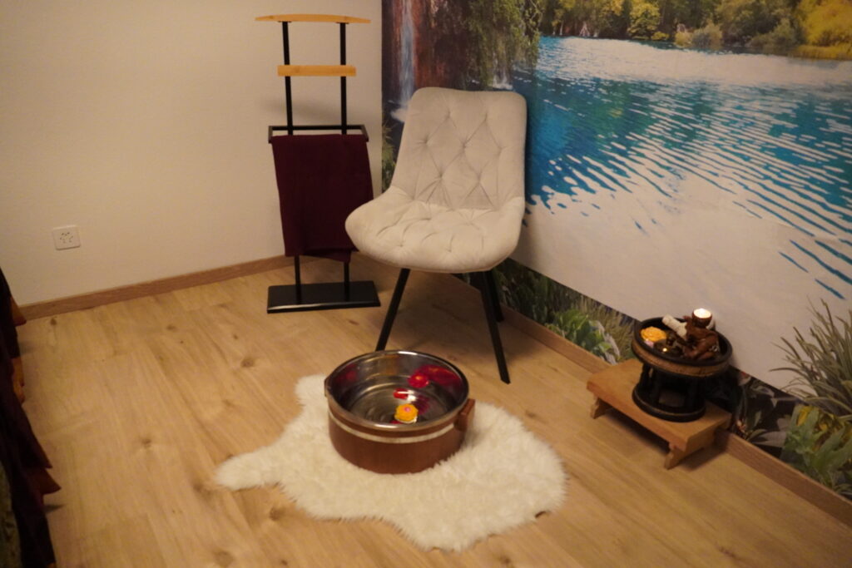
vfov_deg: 47.9
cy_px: 284
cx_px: 426
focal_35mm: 27
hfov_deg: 67.4
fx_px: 639
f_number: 3.5
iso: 4000
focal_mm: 18
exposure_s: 1/200
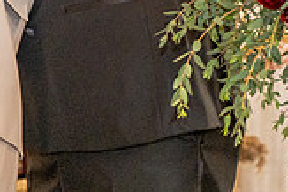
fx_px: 1994
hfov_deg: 8.3
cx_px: 129
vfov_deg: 5.5
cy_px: -121
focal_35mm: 249
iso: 1600
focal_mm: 70
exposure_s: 1/125
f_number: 2.8
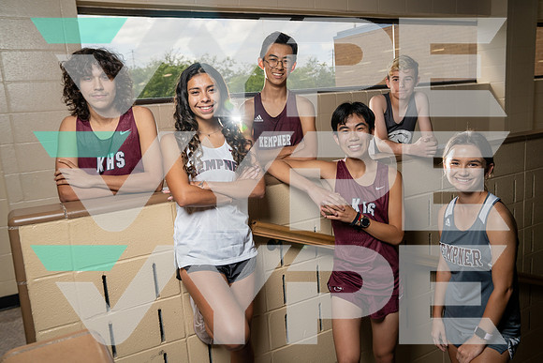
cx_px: 272
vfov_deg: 43.6
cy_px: 182
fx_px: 453
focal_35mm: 30
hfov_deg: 61.9
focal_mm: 30
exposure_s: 1/250
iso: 400
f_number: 4.5
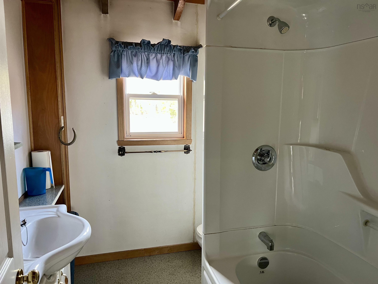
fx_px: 284
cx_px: 189
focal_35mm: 26
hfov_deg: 67.3
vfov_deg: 53.1
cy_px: 142
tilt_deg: -8.1
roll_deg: -0.1
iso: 200
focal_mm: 5.7
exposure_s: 1/60
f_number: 1.5
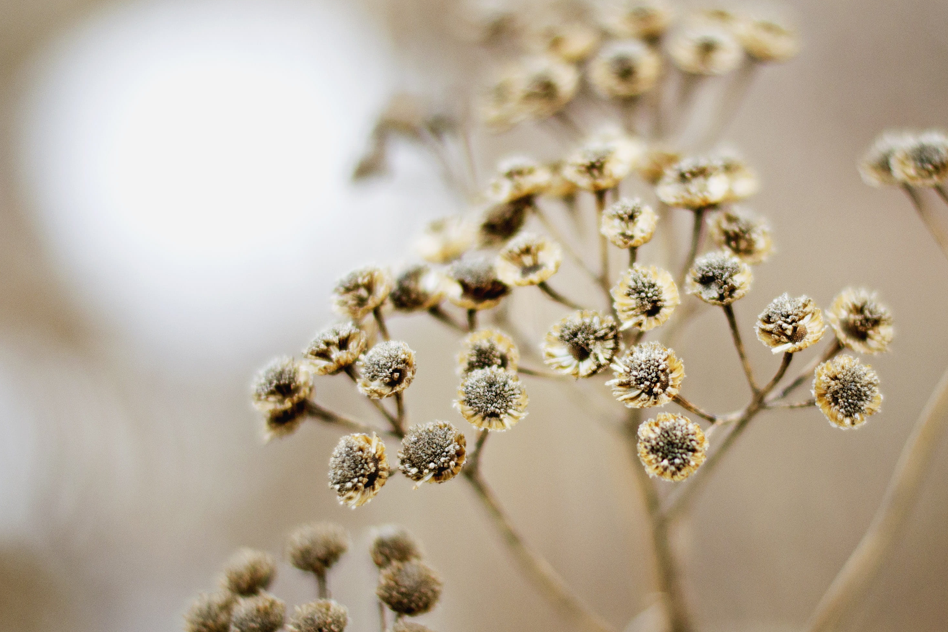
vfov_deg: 11.6
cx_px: 608
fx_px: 3107
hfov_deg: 17.3
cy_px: 371
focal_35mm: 118
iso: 200
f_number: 1.8
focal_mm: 50
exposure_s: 1/500
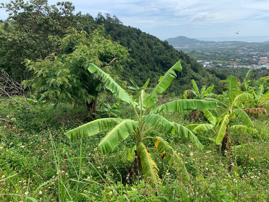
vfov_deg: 53.1
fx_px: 202
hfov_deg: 67.3
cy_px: 101
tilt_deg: -15.7
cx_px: 134
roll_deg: +1.6
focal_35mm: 26
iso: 25
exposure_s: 1/1299
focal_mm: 4.25
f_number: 1.8
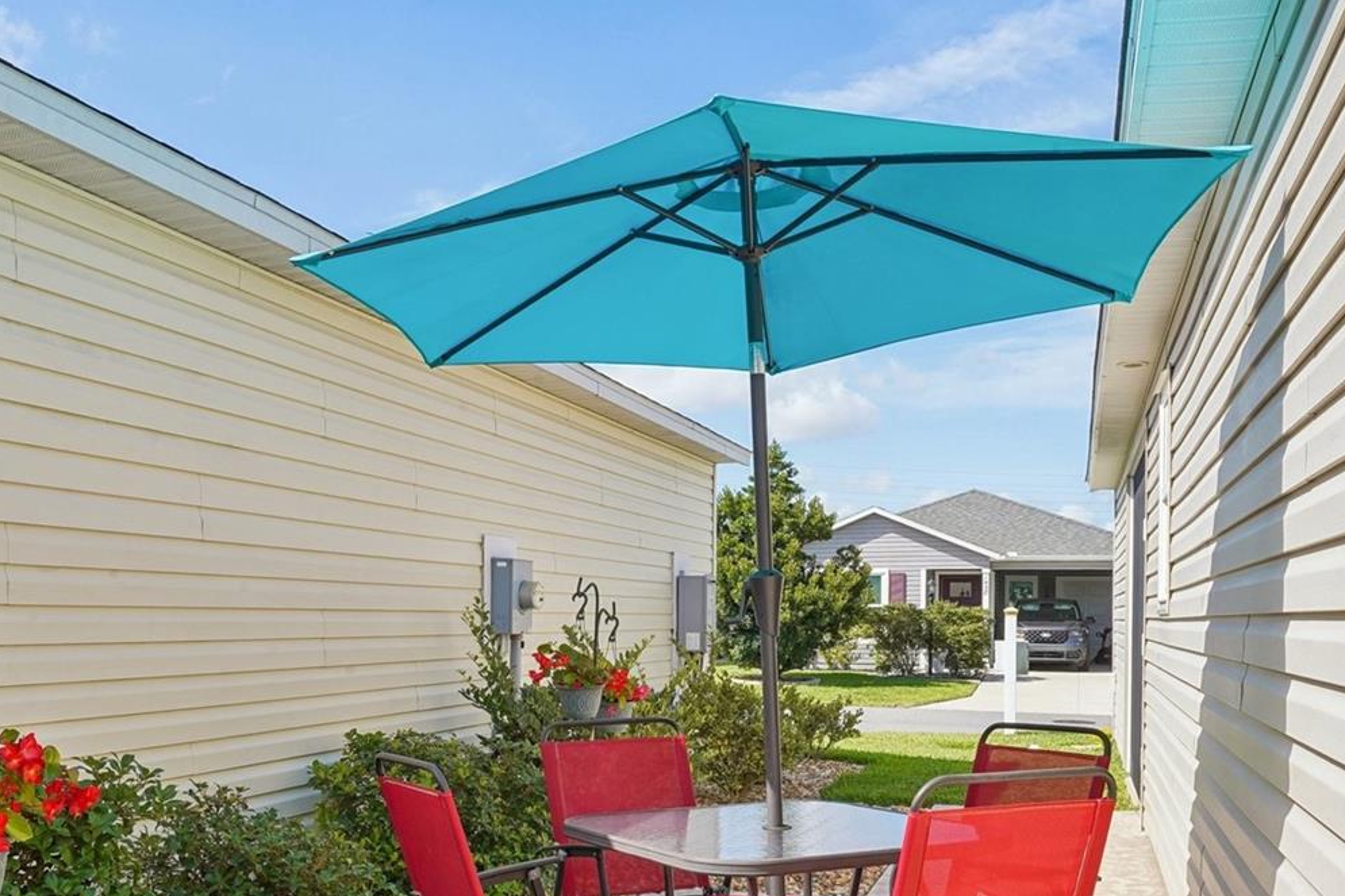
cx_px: 512
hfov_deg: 51.4
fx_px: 1382
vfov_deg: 35.4
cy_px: 631
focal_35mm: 37
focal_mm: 23
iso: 125
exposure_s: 1/30
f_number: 20
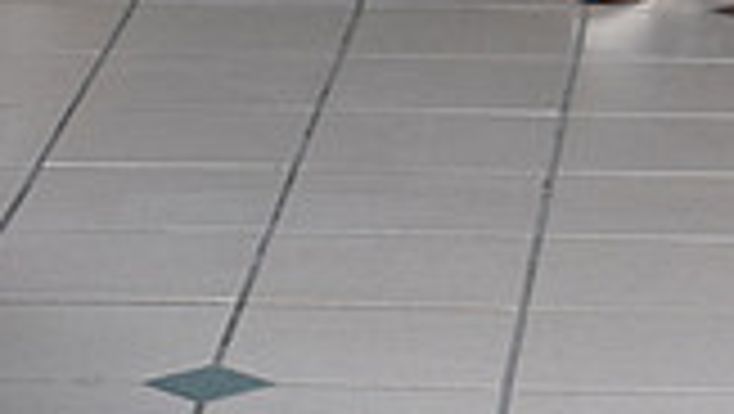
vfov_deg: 4.1
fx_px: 5629
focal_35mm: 289
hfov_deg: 7.4
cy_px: -590
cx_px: 662
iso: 1250
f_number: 5.6
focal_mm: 100
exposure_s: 1/160
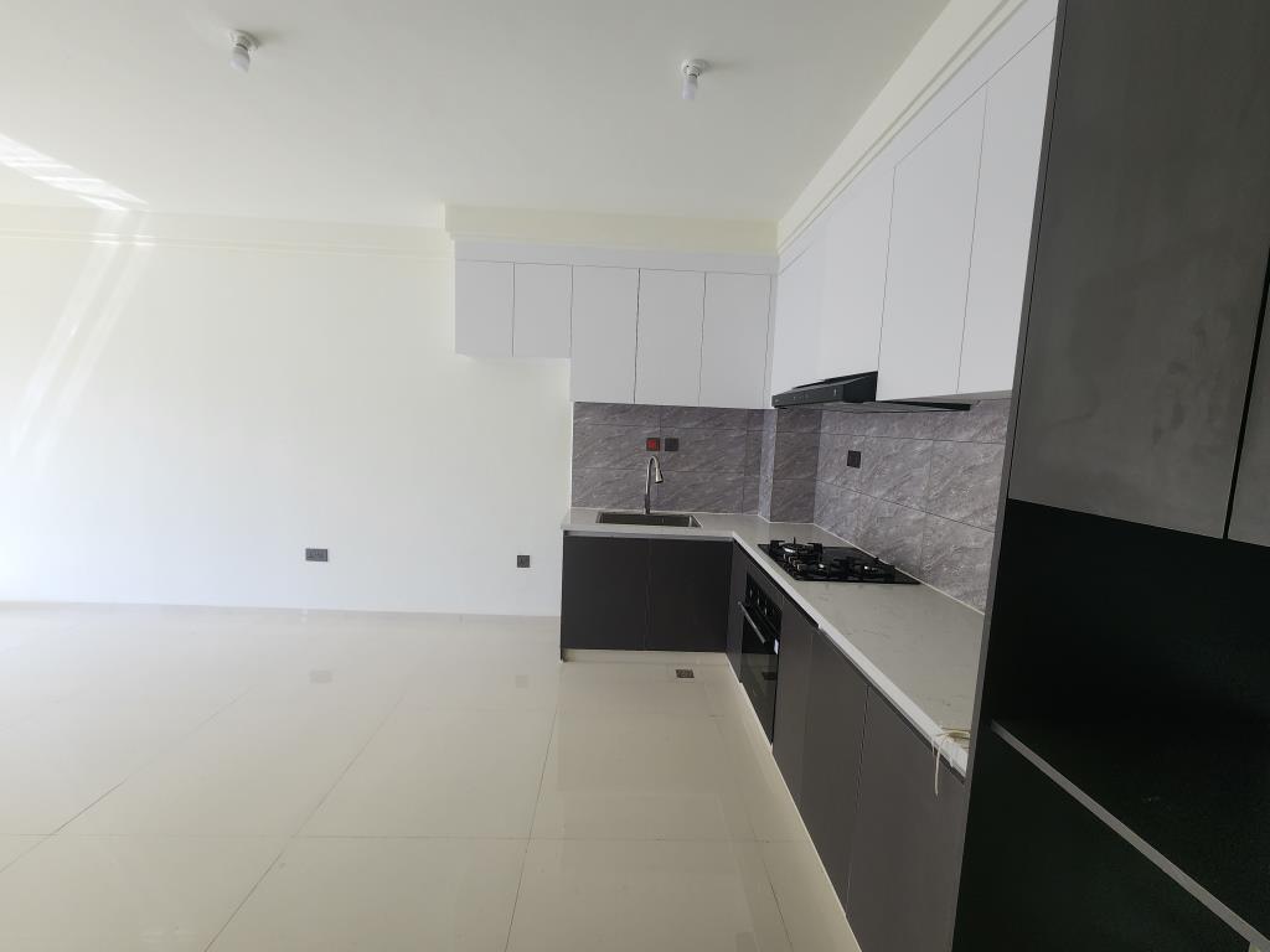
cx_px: 635
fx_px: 477
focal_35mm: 13
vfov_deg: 89.9
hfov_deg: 106.2
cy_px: 476
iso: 80
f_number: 2.2
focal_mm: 2.2
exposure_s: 1/120
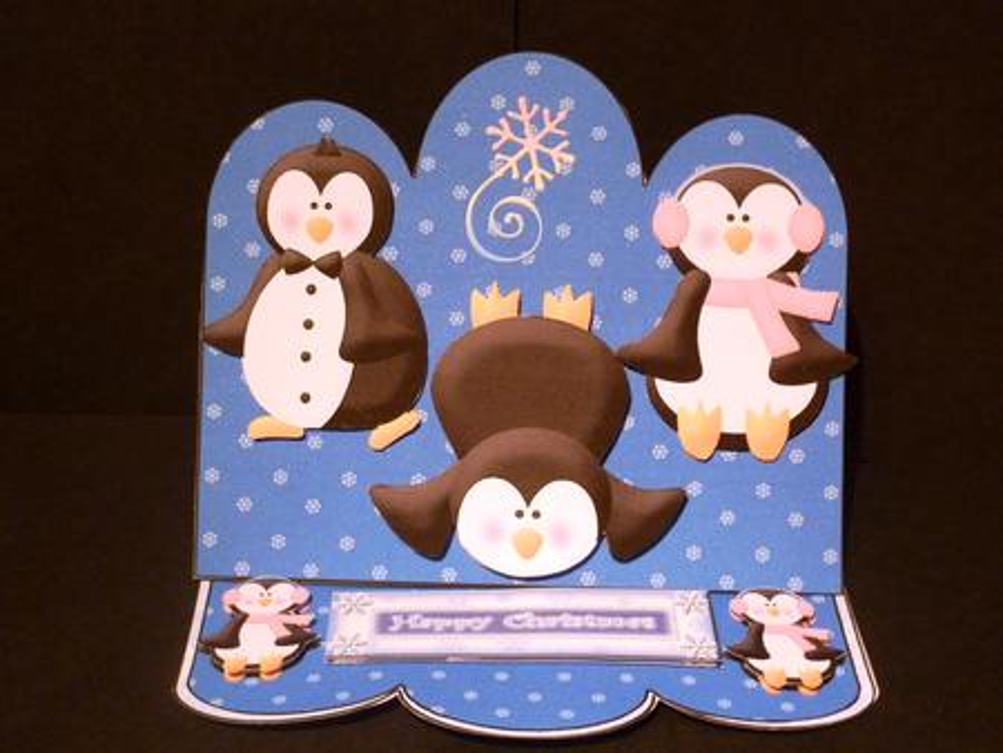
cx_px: 502
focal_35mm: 52
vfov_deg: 28.1
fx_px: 1508
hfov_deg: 36.8
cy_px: 376
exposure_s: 1/10
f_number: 3.8
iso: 400
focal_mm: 8.5
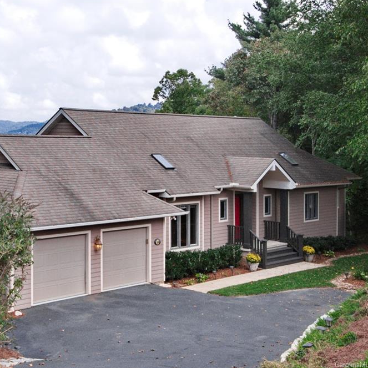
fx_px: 662
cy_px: 182
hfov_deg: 30.8
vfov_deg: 31.1
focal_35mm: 55
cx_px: 110
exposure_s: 1/125
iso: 400
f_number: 18
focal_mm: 28
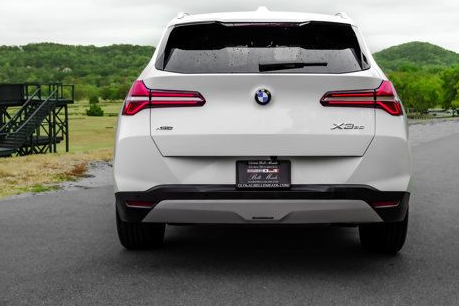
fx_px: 765
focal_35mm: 60
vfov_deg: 22.6
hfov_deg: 33.3
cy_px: 122
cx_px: 265
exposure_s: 1/640
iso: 640
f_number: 8
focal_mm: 42
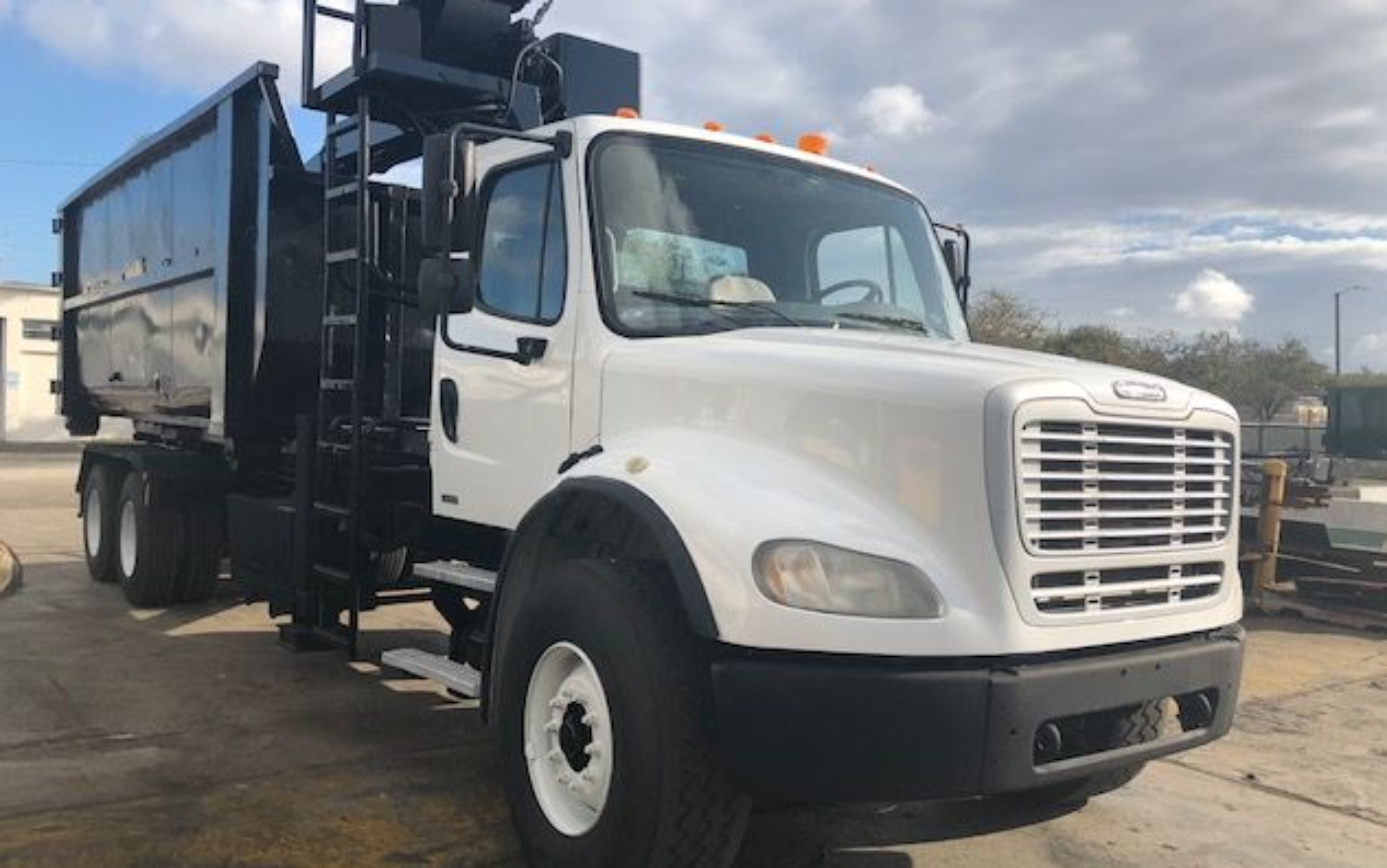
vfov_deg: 41.9
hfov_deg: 62.9
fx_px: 1134
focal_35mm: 30
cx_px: 699
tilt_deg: -0.5
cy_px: 434
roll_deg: -1.7
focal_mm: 4
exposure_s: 1/2114
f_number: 1.8
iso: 20
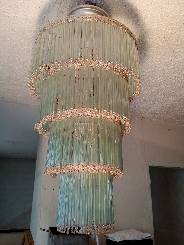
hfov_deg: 49.7
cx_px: 92
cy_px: 122
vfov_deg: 63.4
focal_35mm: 28
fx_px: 198
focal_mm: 4.05
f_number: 1.8
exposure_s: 1/100
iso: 128
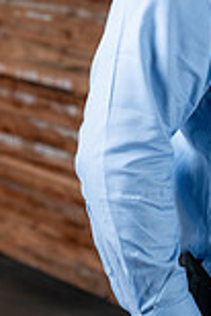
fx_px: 2175
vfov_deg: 8.3
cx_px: 281
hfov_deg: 5.5
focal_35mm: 248
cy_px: 12
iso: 400
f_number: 5.6
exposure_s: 1/60
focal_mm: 85
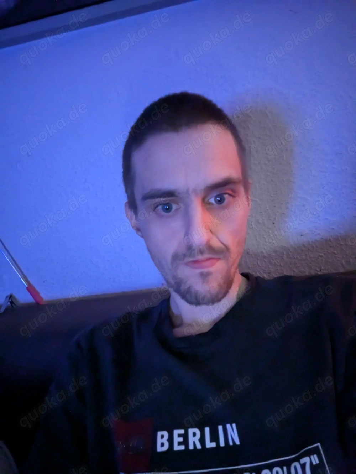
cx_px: 178
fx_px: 329
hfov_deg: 56.9
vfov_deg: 71.6
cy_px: 237
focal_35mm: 24
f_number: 2
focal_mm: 2.51
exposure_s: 1/3.57
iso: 1713
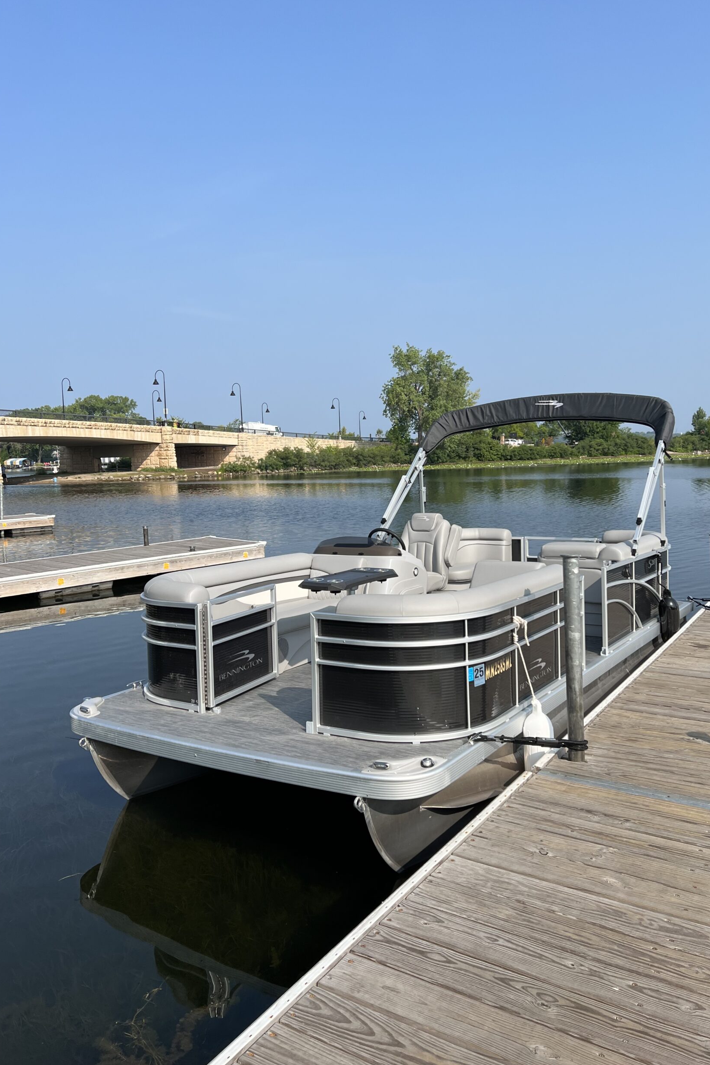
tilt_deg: -1.6
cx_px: 401
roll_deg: -0.2
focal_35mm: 28
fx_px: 828
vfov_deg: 65.5
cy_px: 514
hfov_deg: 46.3
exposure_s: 1/3968
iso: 50
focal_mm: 5.7
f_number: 1.5
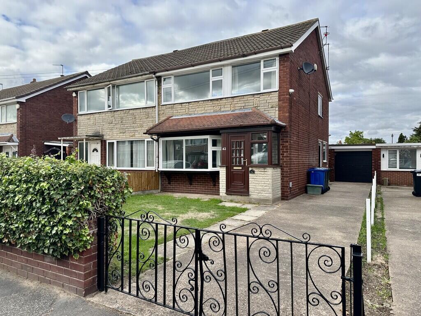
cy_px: 158
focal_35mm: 24
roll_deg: -0.1
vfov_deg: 56.8
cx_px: 210
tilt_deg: +0.6
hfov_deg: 71.6
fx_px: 292
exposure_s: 1/1393
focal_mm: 6.86
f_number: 1.78
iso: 80
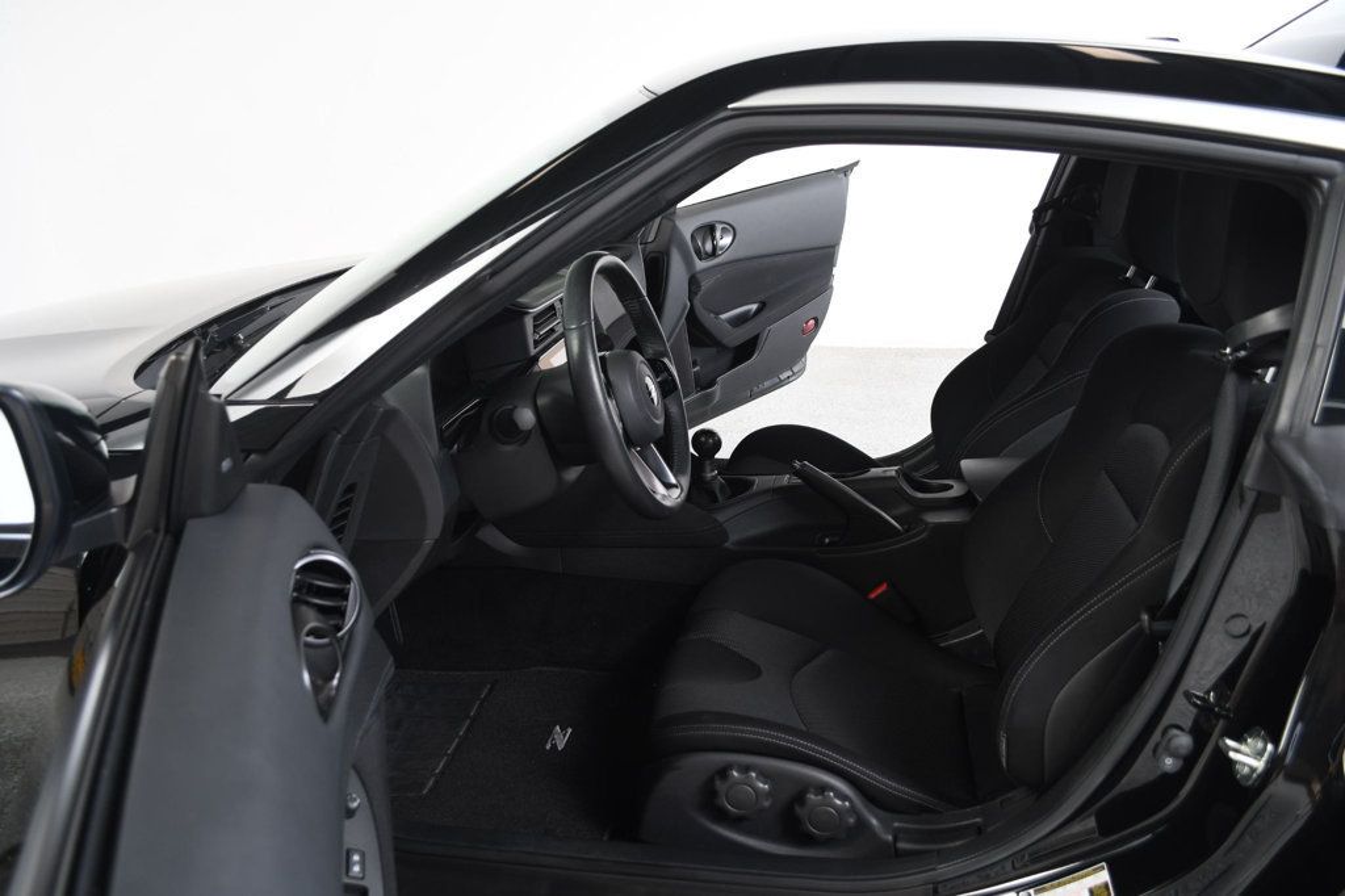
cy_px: 448
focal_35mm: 27
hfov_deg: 67.4
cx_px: 672
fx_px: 1008
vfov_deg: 47.9
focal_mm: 18
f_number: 4.5
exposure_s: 1/160
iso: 100
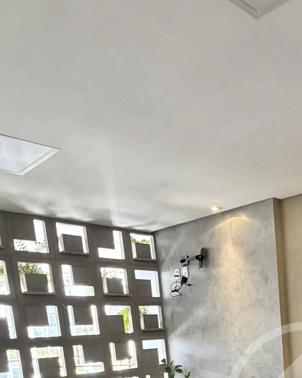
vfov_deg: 38.1
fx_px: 458
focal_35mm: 41
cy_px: 405
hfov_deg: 33.2
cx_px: 308
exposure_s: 1/60
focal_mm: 2.22
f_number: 2.2
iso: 400
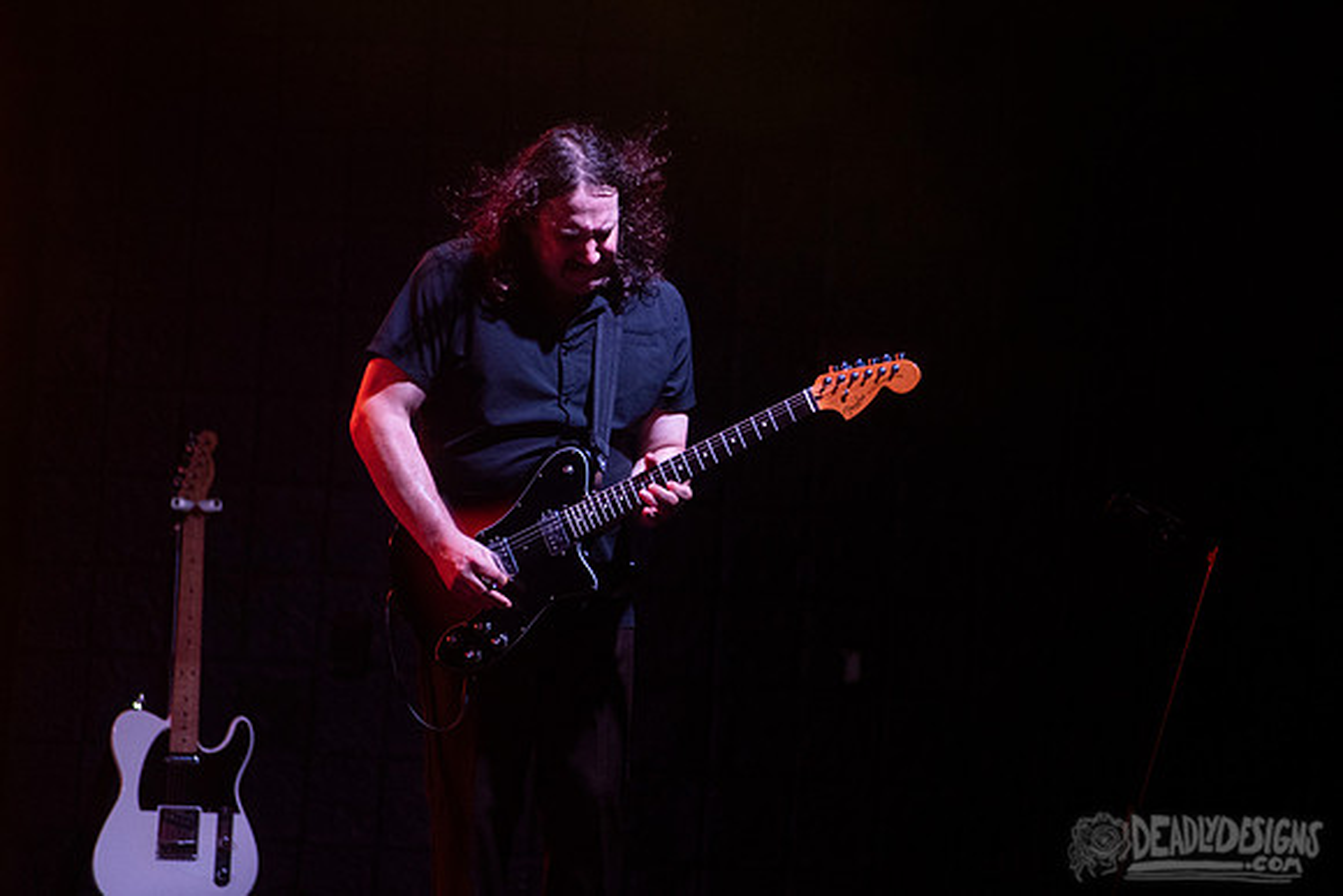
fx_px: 9415
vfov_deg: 5.4
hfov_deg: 8.2
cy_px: 346
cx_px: 820
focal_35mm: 252
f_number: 3.2
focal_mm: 200
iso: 2500
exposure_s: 1/400
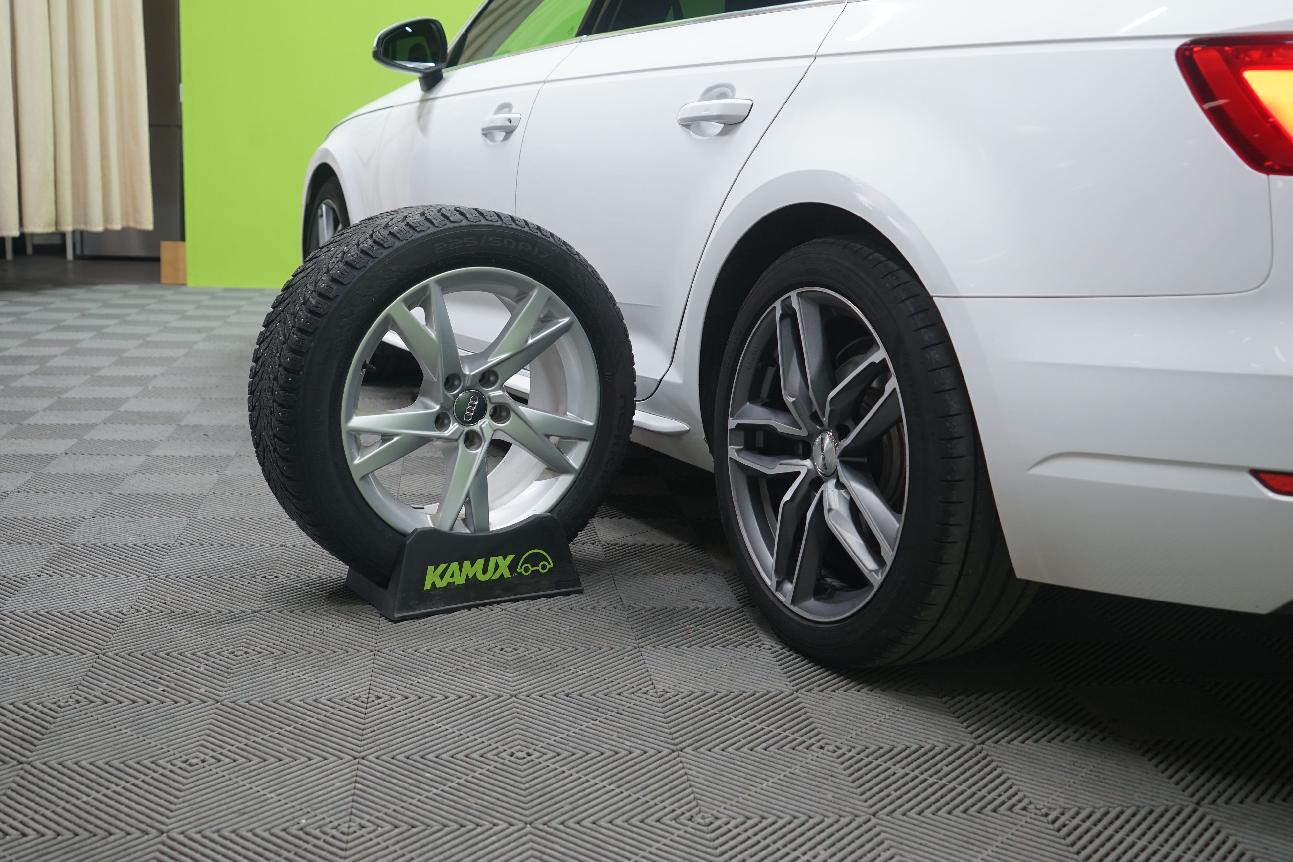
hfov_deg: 48.5
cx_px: 646
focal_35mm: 40
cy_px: 431
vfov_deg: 33.4
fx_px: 1437
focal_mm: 40
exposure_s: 1/20
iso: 640
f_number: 5
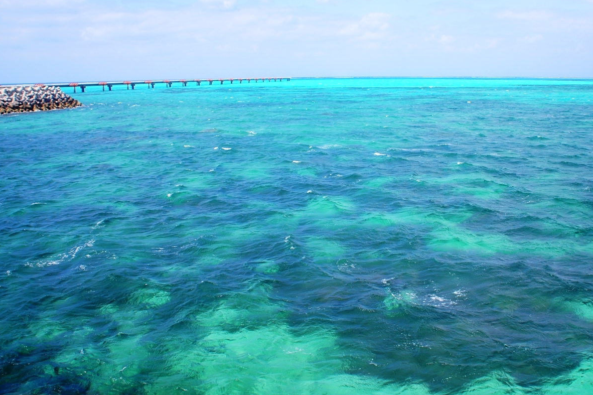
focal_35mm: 34
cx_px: 361
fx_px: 560
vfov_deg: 38.8
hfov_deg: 55.3
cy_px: 171
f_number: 13
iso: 200
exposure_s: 1/200
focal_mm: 18
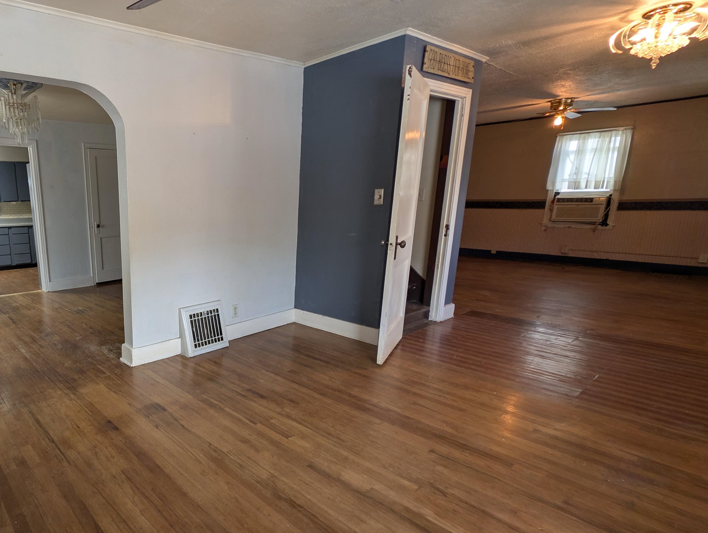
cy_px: 293
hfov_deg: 75.1
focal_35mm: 20
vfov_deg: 65.9
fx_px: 410
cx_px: 168
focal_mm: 2.23
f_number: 1.95
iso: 38
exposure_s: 1/20
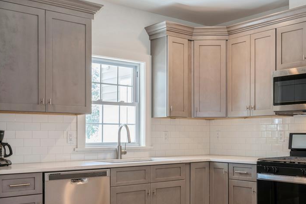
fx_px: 382
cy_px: 127
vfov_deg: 29.8
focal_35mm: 45
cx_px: 189
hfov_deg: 43.3
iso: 100
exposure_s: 1
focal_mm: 31
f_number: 11
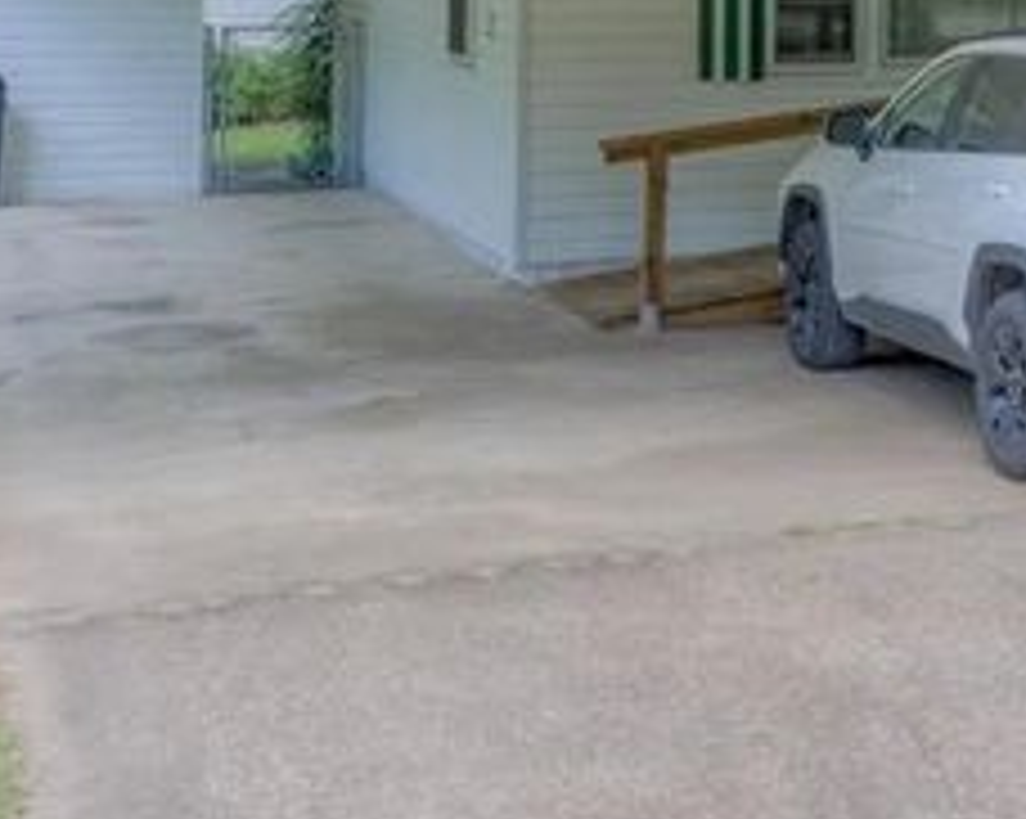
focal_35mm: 80
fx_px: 2427
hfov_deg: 21.3
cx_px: 1390
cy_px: -97
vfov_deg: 18.4
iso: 320
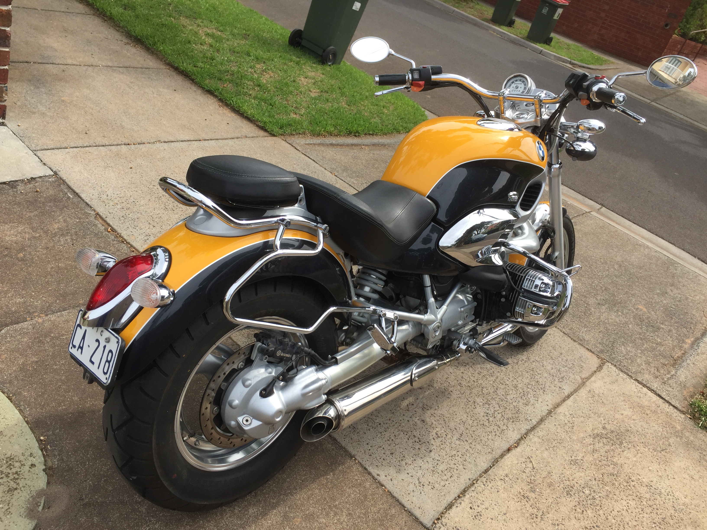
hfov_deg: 61.7
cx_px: 354
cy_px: 265
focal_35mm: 29
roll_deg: -21.4
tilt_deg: -27.5
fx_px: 592
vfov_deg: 48.2
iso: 32
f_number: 2.2
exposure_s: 1/989
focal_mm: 4.15
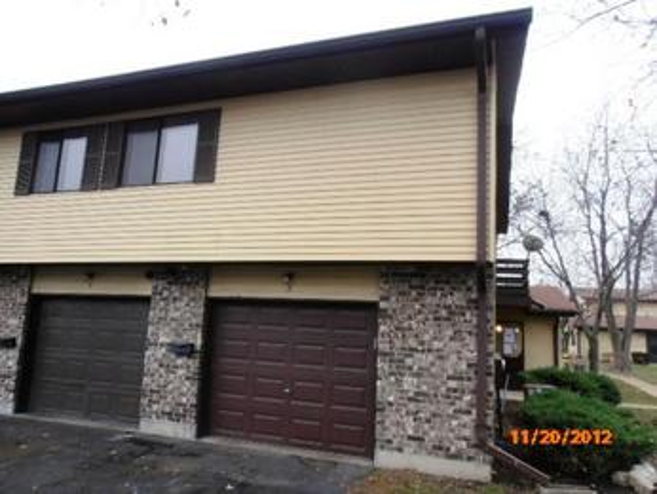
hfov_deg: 71.6
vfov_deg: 56.9
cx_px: 328
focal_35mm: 24
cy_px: 247
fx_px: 456
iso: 80
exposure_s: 1/125
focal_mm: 4.2
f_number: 3
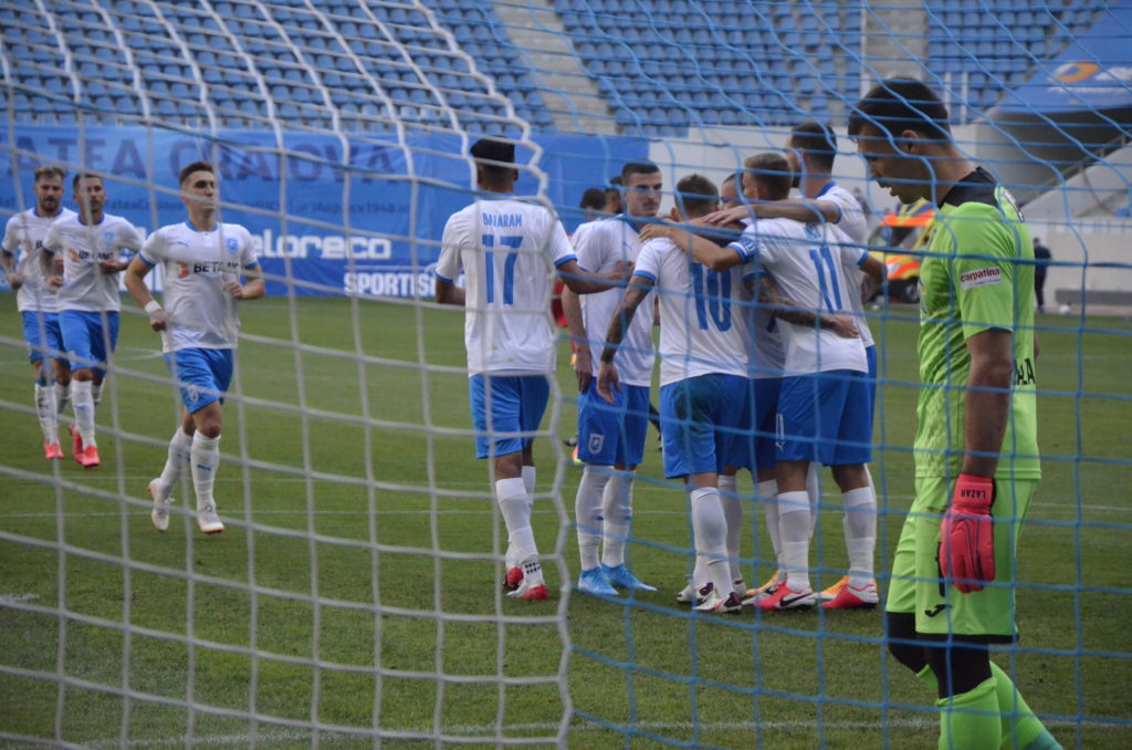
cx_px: 566
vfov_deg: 8.7
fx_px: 4942
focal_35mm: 158
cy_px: 375
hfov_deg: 13.1
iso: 4000
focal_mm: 105
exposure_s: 1/1000
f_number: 6.3
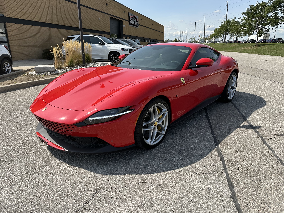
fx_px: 197
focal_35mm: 24
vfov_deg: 56.8
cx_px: 142
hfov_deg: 71.6
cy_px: 106
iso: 80
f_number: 1.78
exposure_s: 1/3717
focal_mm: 6.86
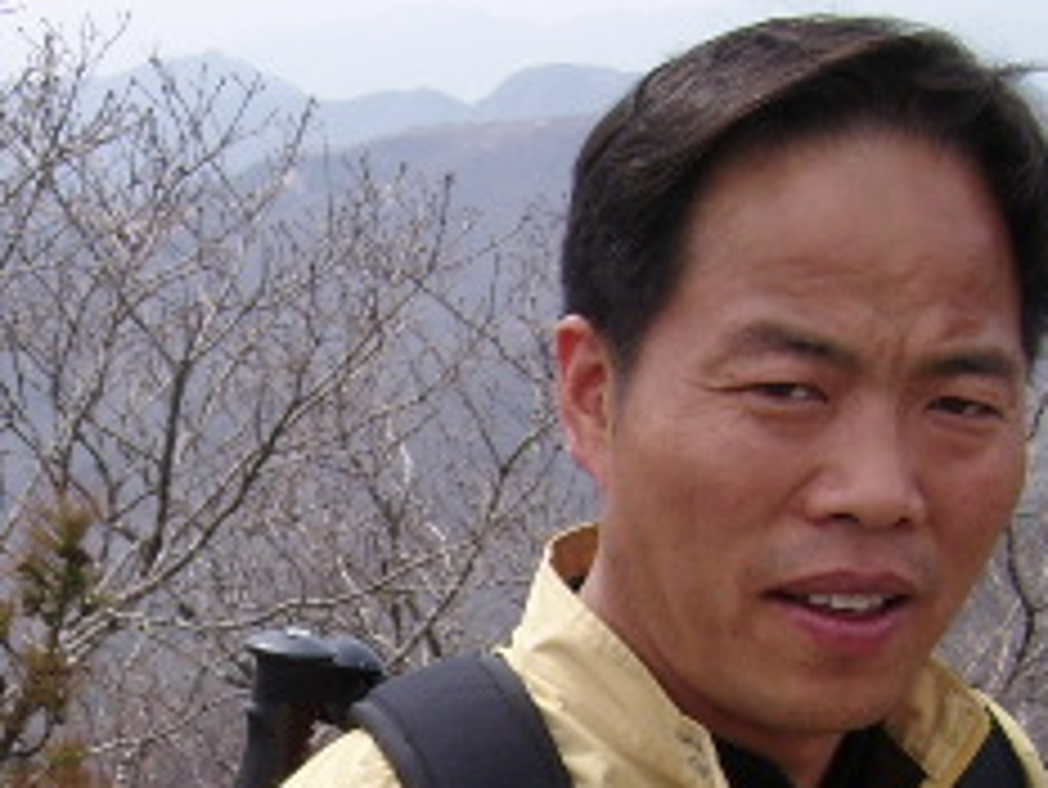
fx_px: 2908
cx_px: 283
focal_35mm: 96
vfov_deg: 15.2
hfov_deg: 20.3
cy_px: 702
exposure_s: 1/297
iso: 50
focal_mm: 5.95
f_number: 5.8
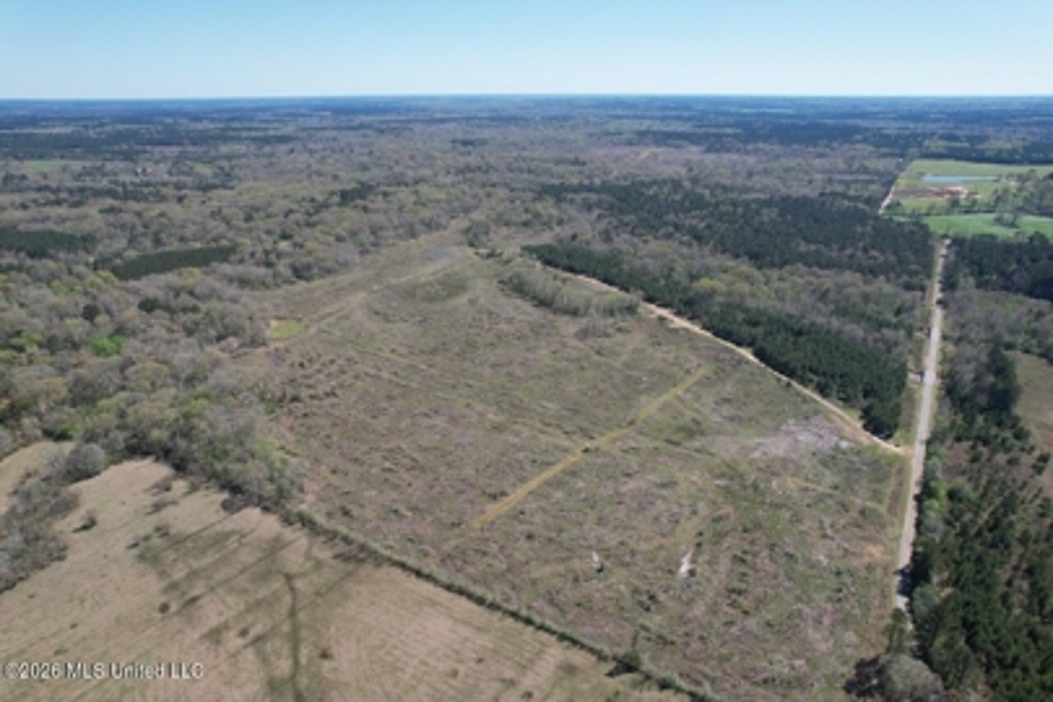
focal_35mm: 22
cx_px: 526
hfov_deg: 78.6
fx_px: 643
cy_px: 351
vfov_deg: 57.2
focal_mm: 8.38
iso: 200
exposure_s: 1/2000
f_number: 2.8
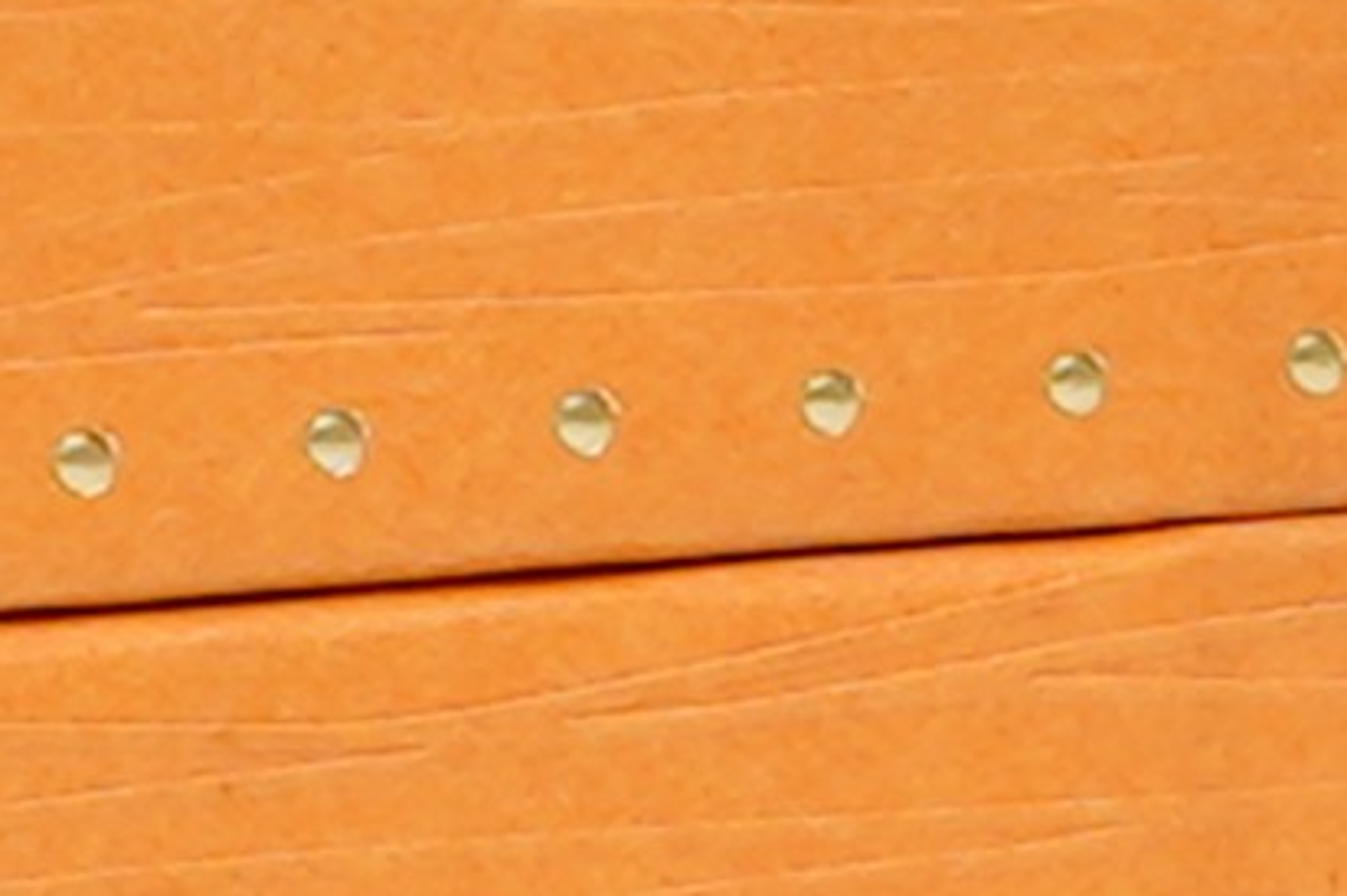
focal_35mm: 202
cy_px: 762
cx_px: -687
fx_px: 7552
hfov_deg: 9.9
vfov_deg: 6.8
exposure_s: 1/125
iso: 100
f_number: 10
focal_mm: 35
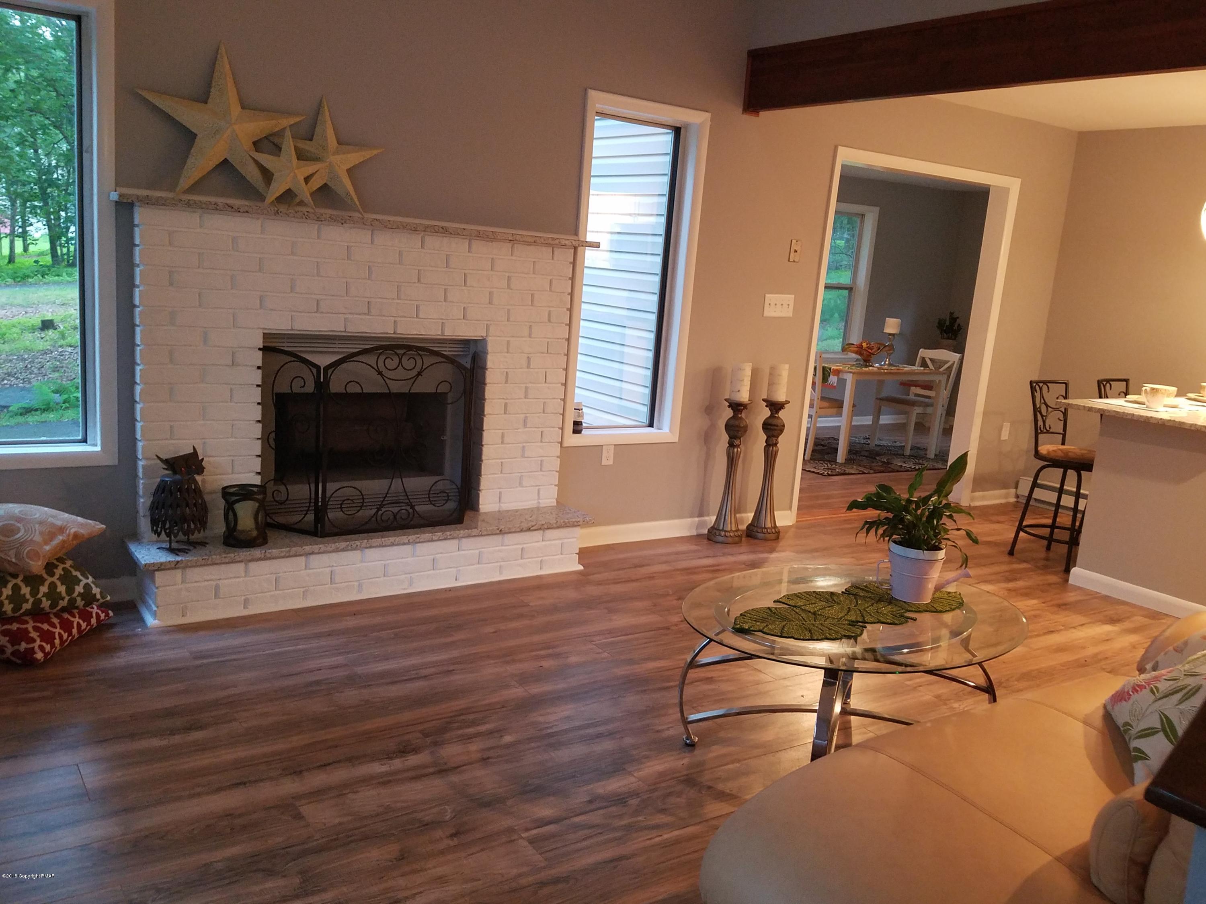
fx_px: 906
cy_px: 452
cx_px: 603
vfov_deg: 53.1
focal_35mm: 26
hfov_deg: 67.3
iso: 200
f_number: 1.7
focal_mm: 4.2
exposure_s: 1/10
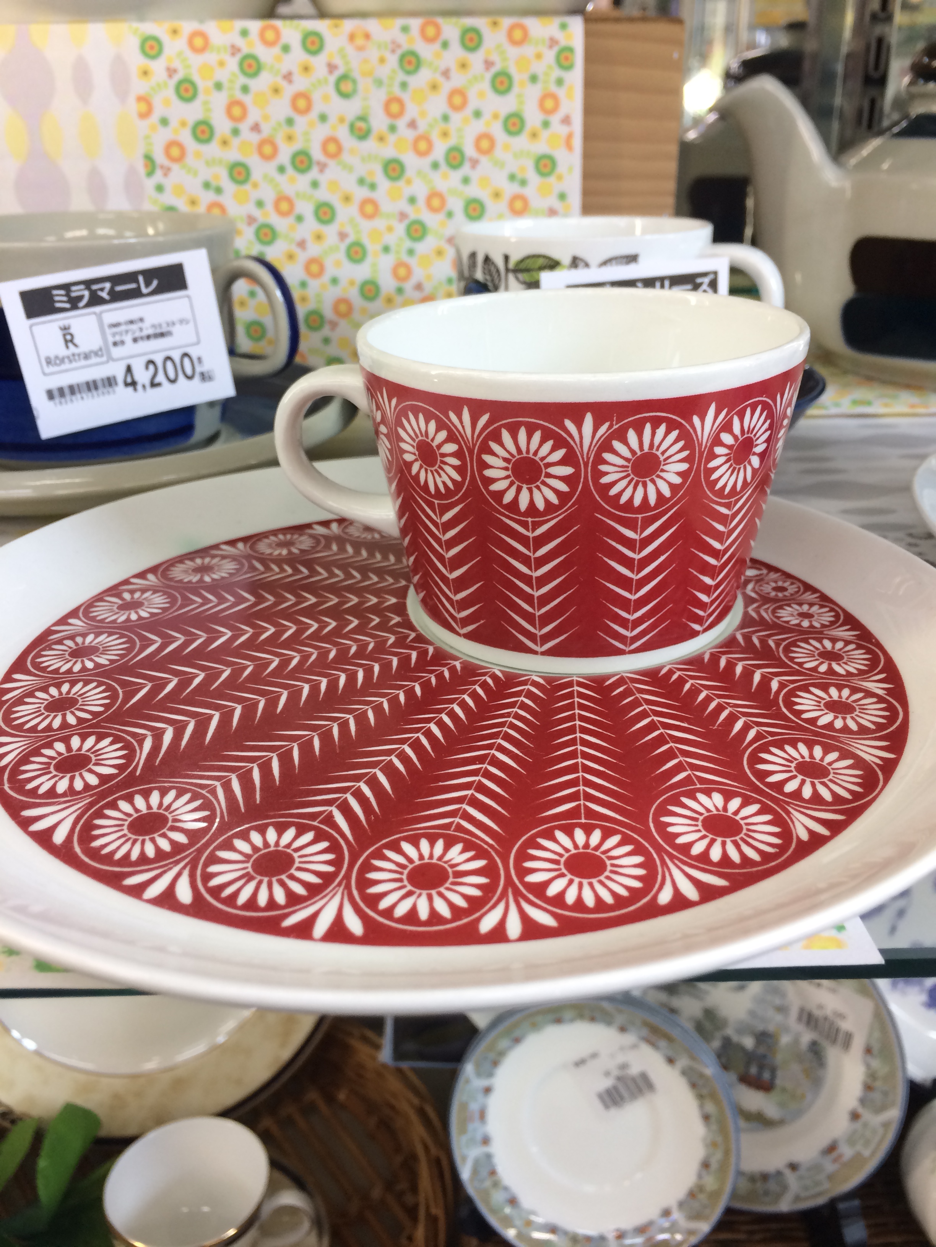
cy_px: 624
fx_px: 1046
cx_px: 468
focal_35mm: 29
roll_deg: +0.2
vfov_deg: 61.7
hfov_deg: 48.2
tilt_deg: -24.2
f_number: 2.2
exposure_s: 1/33
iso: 32
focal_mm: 4.15
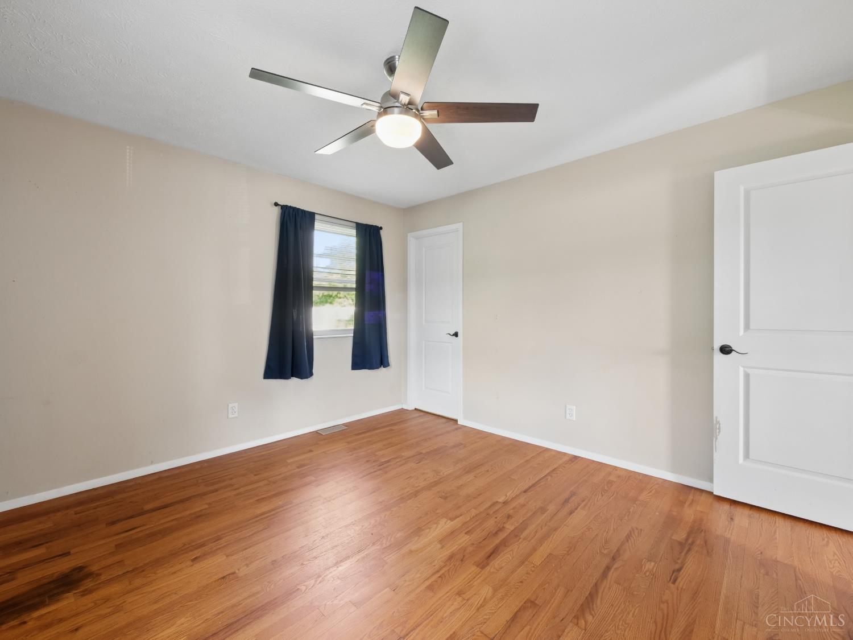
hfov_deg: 102.1
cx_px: 426
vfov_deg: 85.7
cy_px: 320
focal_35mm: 14
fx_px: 345
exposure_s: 1/8
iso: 640
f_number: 7.1
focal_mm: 7
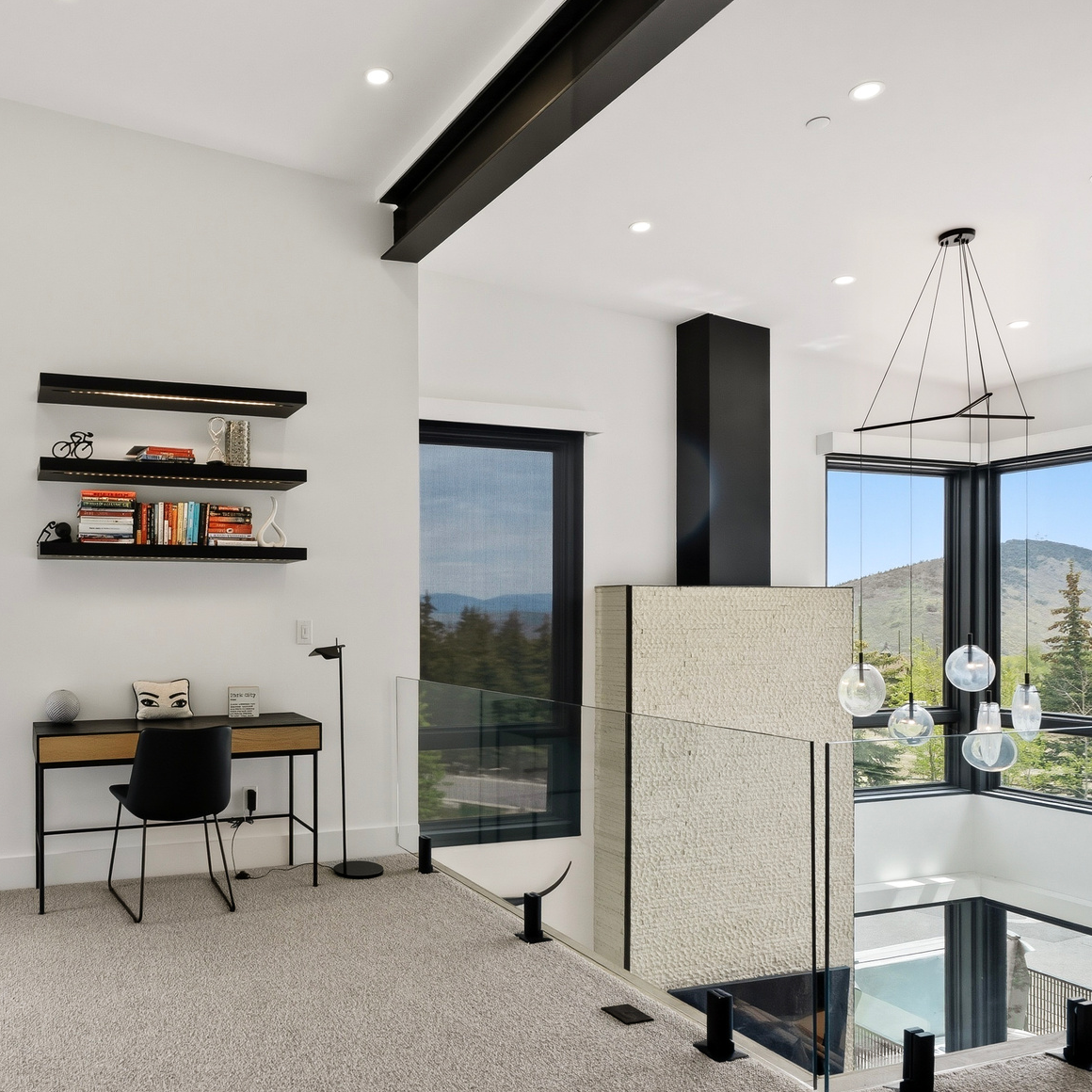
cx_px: 281
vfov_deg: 64.8
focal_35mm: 24
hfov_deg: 61.6
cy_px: 617
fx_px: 857
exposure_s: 1/125
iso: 100
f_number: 7.1
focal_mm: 16
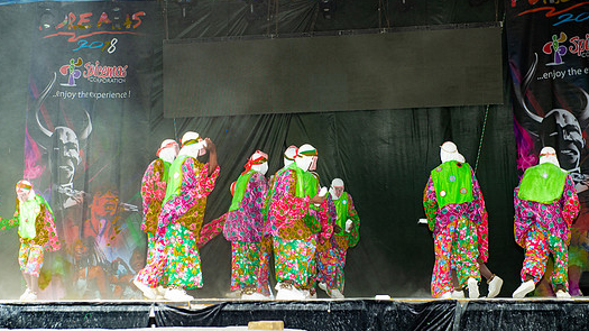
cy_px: 192
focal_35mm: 81
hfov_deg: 26.2
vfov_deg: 14.9
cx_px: 274
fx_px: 1265
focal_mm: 70
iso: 125
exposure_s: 1/250
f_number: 5
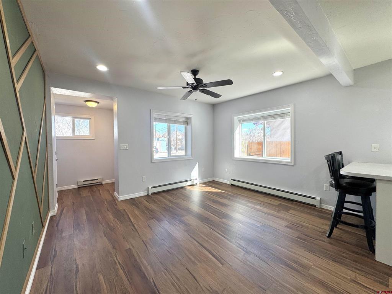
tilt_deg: -1.9
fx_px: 159
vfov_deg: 85.7
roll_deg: +1.0
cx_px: 196
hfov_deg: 102.1
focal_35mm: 14
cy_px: 147
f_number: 2.2
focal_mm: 2.22
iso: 50
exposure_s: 1/120
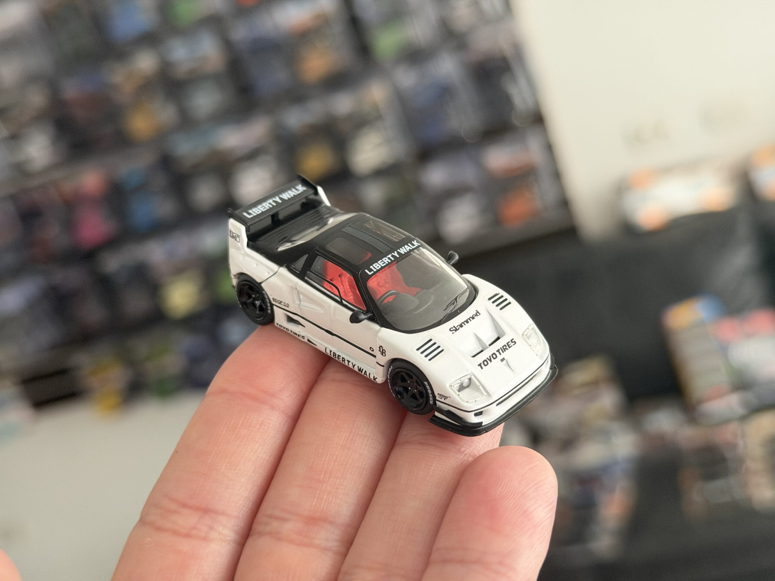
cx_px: 388
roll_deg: +18.9
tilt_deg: -12.7
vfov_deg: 30.3
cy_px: 290
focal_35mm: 48
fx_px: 1075
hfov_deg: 39.7
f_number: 1.78
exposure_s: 1/43
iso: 250
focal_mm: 6.76
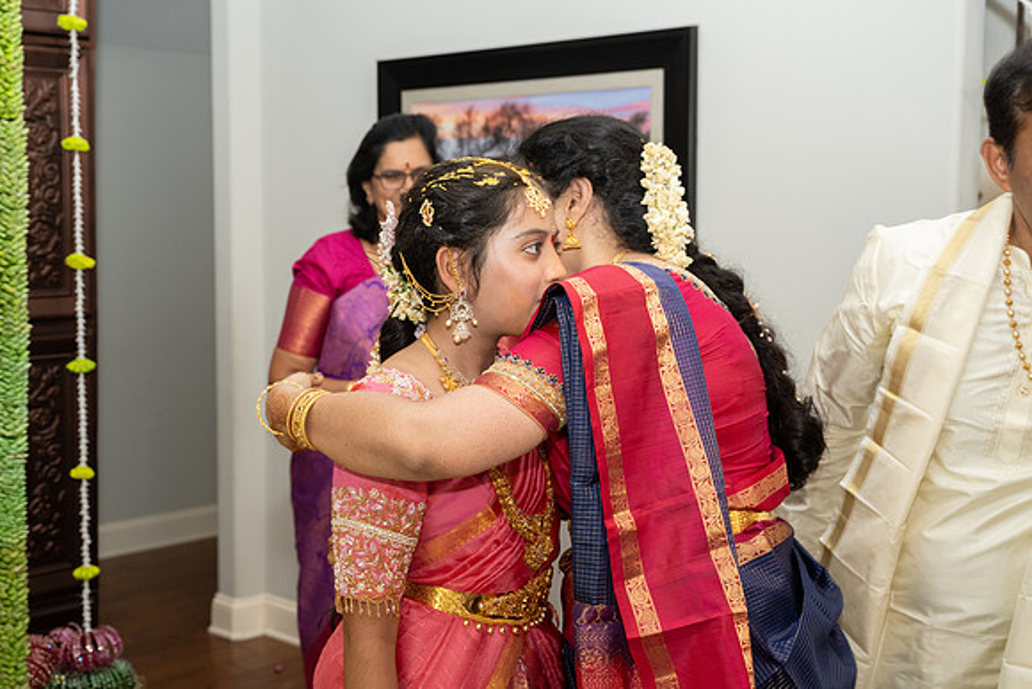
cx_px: 516
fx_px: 1274
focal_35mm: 44
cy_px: 344
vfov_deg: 30.2
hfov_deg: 44.1
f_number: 5
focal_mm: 43
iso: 800
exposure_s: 1/160
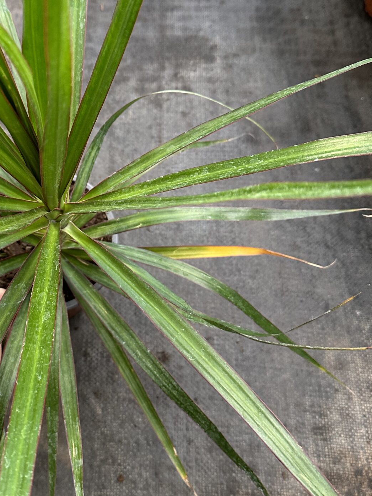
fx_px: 630
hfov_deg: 31.7
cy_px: 216
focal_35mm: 44
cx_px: 58
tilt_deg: -56.9
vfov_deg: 42.9
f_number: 1.78
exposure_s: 1/121
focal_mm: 6.86
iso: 200
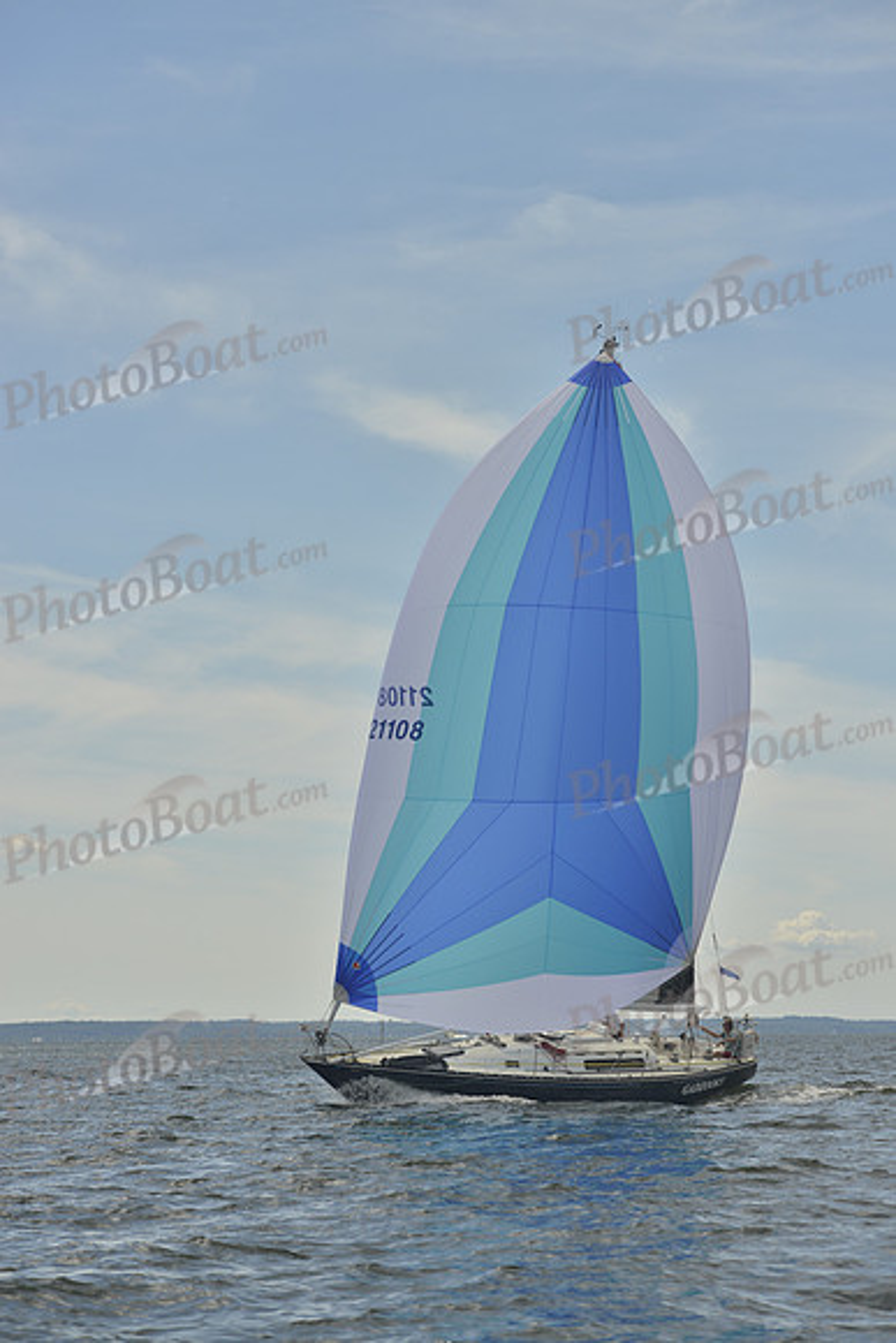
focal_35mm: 92
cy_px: 672
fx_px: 3432
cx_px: 448
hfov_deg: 14.9
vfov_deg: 22.1
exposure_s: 1/640
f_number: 7.1
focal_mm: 92
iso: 200
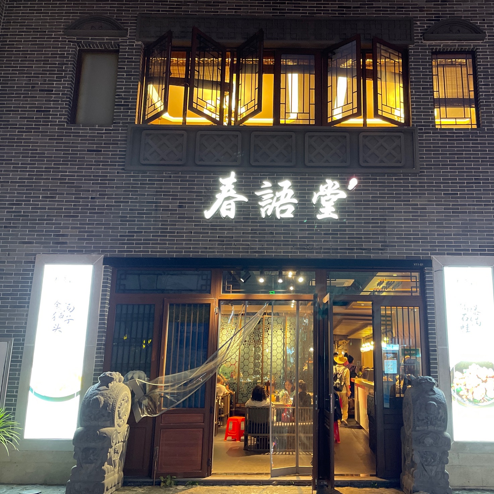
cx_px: 303
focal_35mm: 30
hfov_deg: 53.5
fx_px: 484
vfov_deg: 54.0
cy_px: 245
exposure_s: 1/50
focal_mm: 5.1
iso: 500
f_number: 1.6
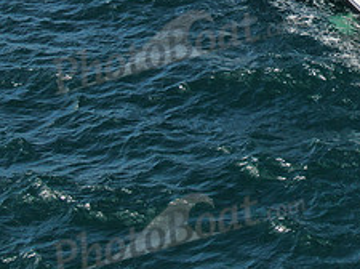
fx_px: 1288
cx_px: 400
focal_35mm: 124
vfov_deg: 11.6
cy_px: -71
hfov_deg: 15.5
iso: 100
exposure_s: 1/800
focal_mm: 8.6
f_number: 3.8
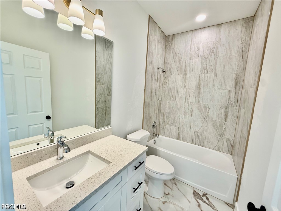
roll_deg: -3.4
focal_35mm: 14
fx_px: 114
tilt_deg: -7.2
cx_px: 140
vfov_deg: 85.7
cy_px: 106
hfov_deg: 102.1
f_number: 2.2
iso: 100
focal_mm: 2.22
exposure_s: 1/120
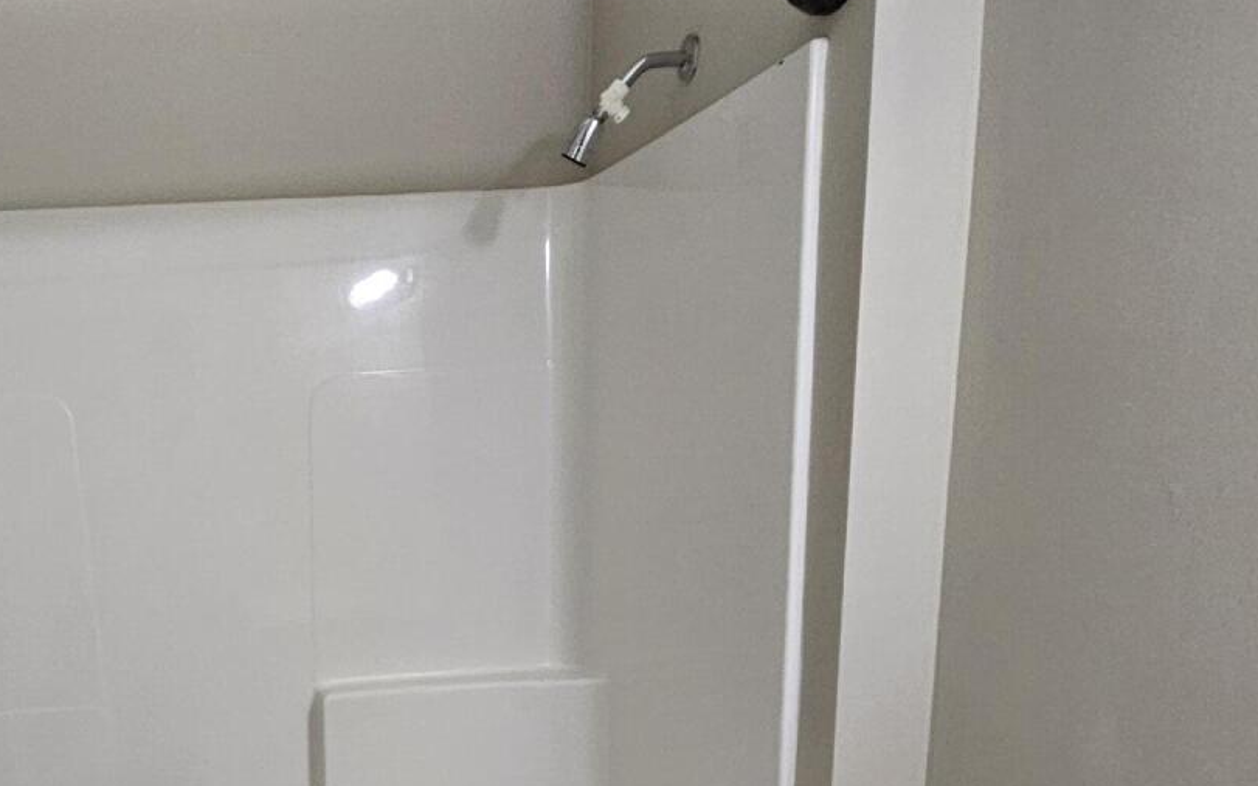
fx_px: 1166
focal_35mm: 34
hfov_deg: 53.4
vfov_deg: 33.7
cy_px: 806
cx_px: 273
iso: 250
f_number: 2.2
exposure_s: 1/60
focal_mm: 2.2
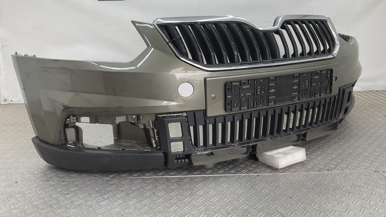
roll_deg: +1.2
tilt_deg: -11.7
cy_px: 76
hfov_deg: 61.0
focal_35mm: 32
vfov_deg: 36.4
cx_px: 191
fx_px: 328
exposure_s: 1/107
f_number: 1.8
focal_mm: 3
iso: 16
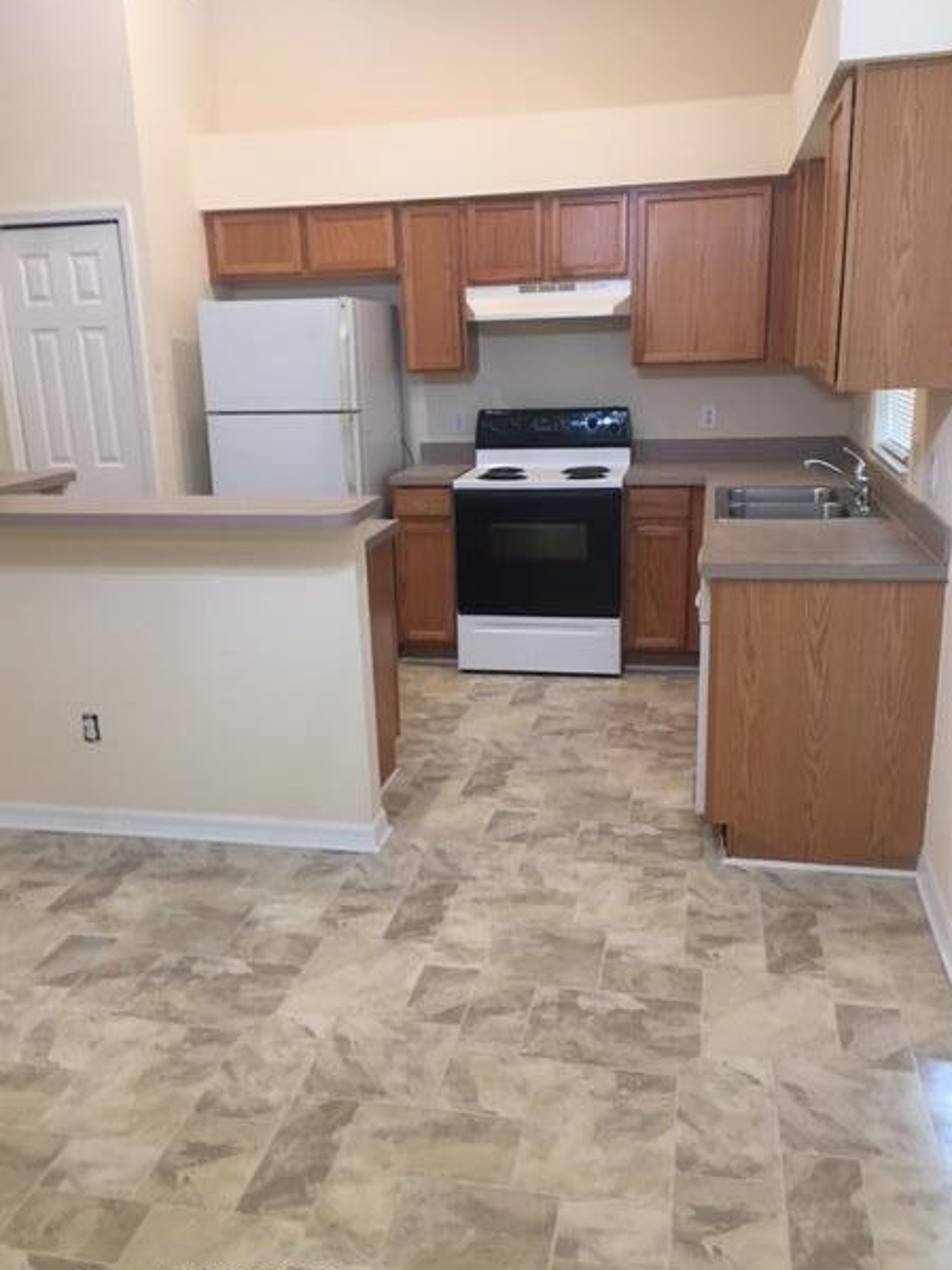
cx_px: 458
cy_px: 668
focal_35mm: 31
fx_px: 1137
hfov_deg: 45.4
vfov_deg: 58.3
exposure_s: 1/30
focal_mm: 4.15
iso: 100
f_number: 2.2
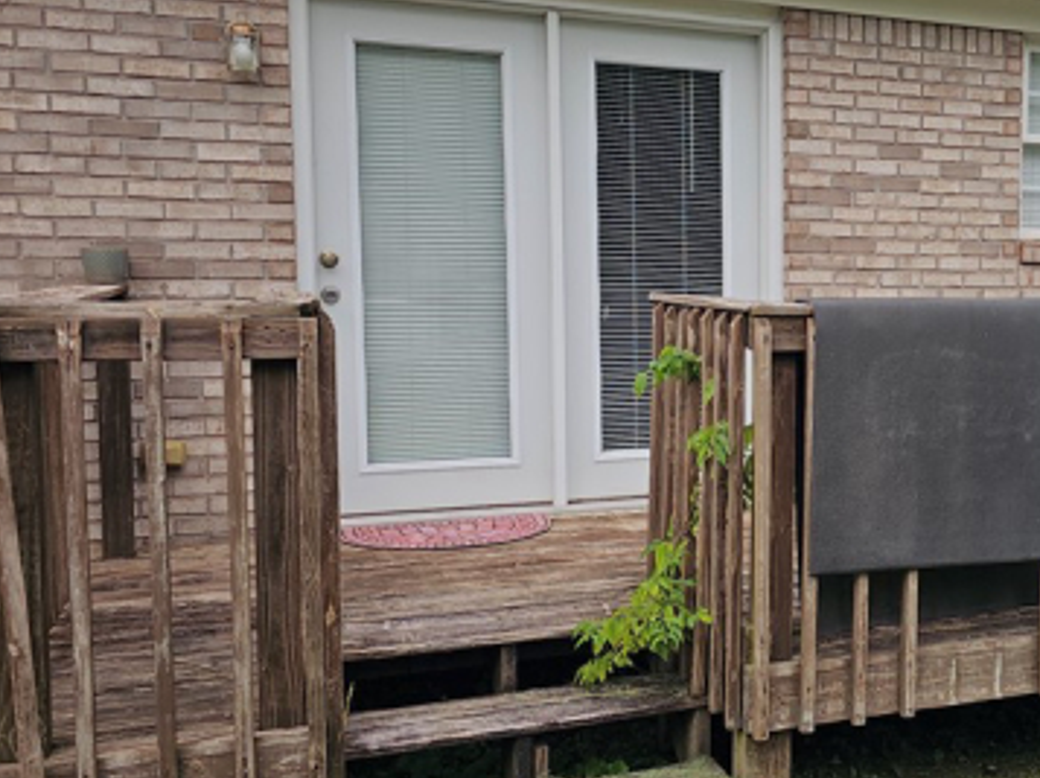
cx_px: 881
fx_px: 1291
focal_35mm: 43
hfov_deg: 41.3
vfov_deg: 33.5
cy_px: 405
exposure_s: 1/577
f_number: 1.7
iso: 10
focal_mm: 6.3
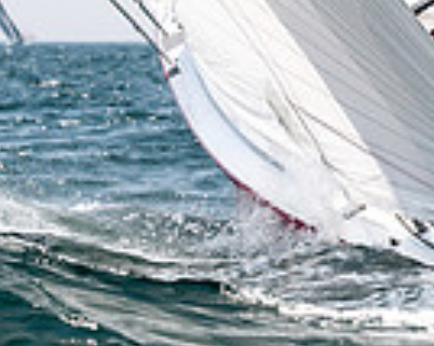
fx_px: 7213
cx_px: 806
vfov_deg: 2.7
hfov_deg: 3.4
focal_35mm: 562
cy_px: -81
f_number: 5
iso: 320
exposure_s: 1/4000
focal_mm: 130
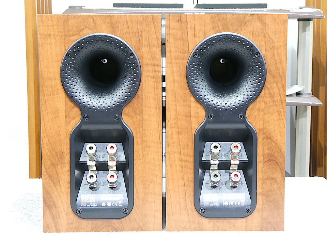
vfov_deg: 21.0
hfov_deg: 27.8
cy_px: 122
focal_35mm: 70
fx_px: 661
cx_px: 164
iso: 400
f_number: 7.1
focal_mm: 12.5
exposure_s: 1/1.3
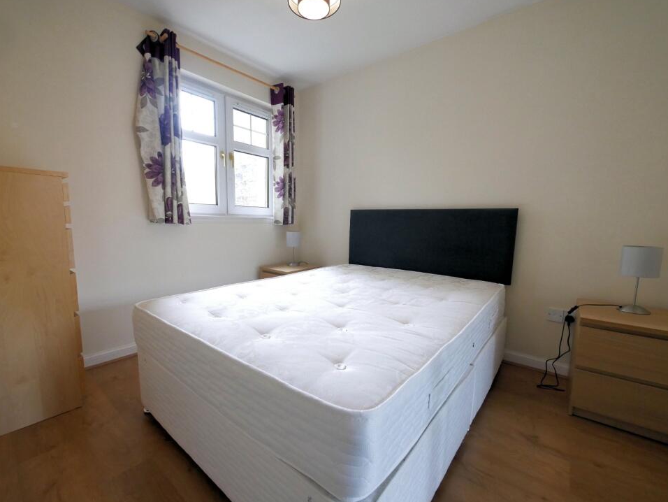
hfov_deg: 98.1
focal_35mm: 15
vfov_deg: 81.8
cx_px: 320
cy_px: 260
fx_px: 290
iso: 2000
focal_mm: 7
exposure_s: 1/60
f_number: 4
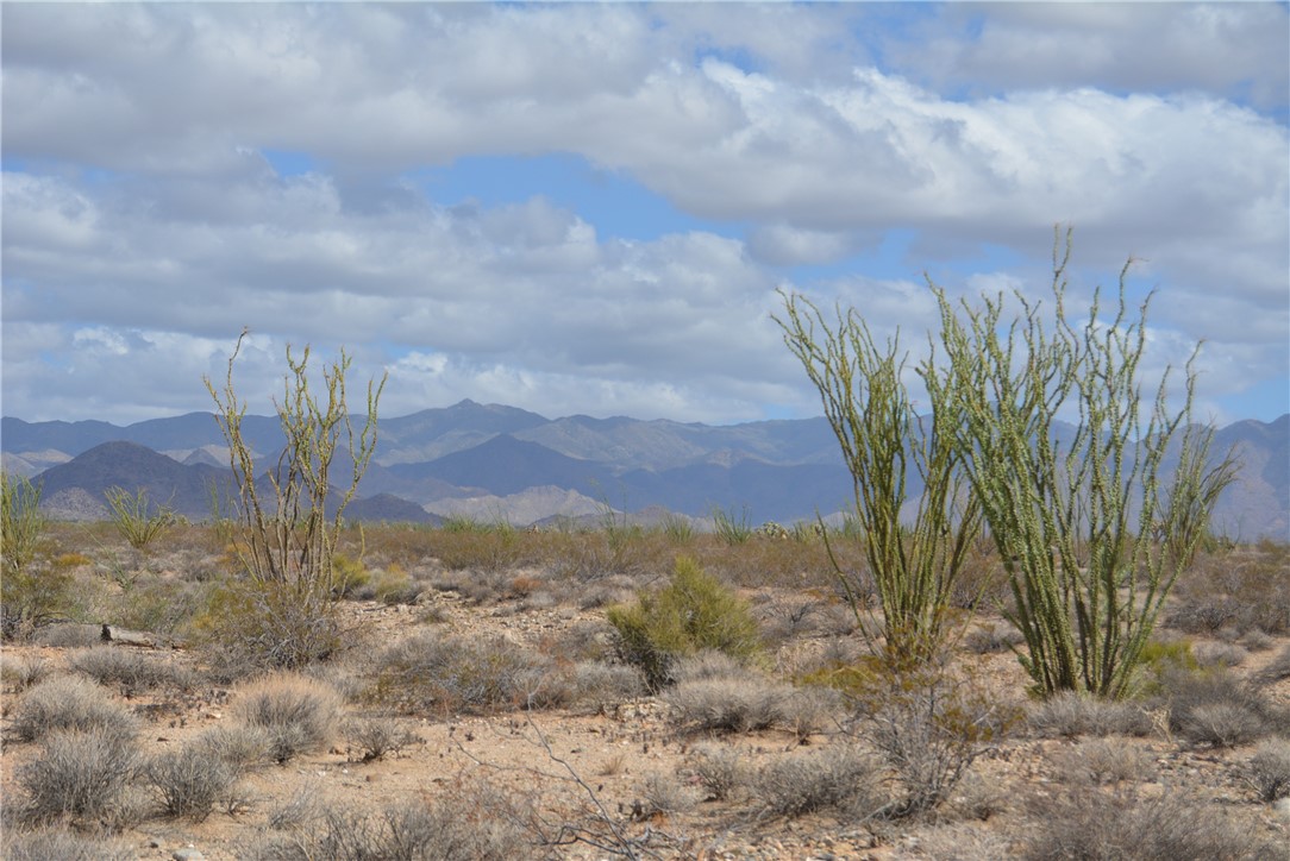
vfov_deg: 16.6
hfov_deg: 24.6
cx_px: 645
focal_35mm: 82
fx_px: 2958
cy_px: 430
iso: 400
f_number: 7.1
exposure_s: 1/2000
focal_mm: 55
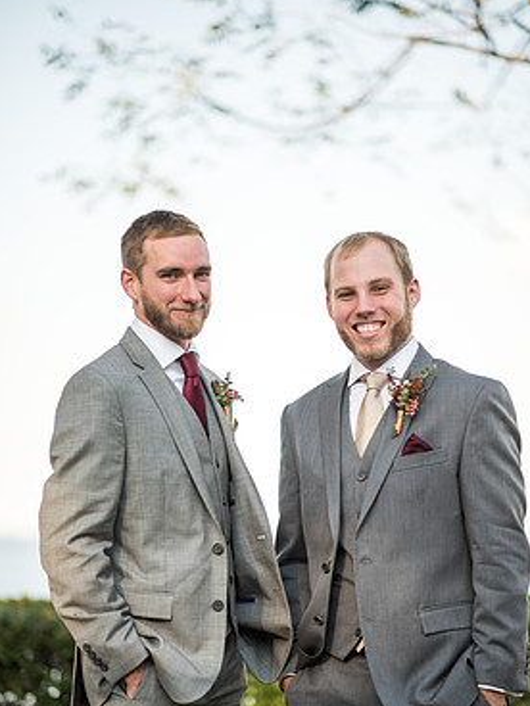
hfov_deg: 14.8
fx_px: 2041
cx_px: 280
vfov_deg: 19.6
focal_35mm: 100
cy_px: 416
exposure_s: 1/4000
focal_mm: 85
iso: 100
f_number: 1.4
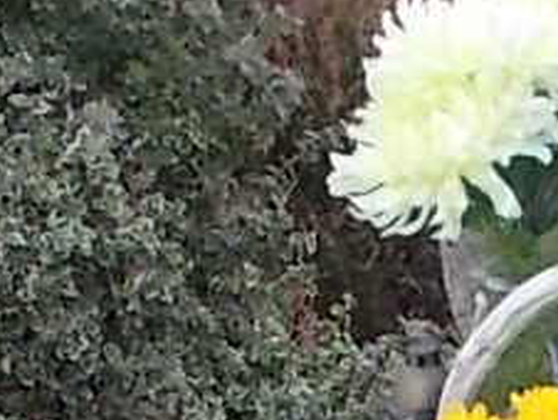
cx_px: 501
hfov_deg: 10.7
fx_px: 2969
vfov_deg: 7.8
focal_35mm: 184
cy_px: 749
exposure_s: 1/60
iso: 80
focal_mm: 4.6
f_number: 3.2
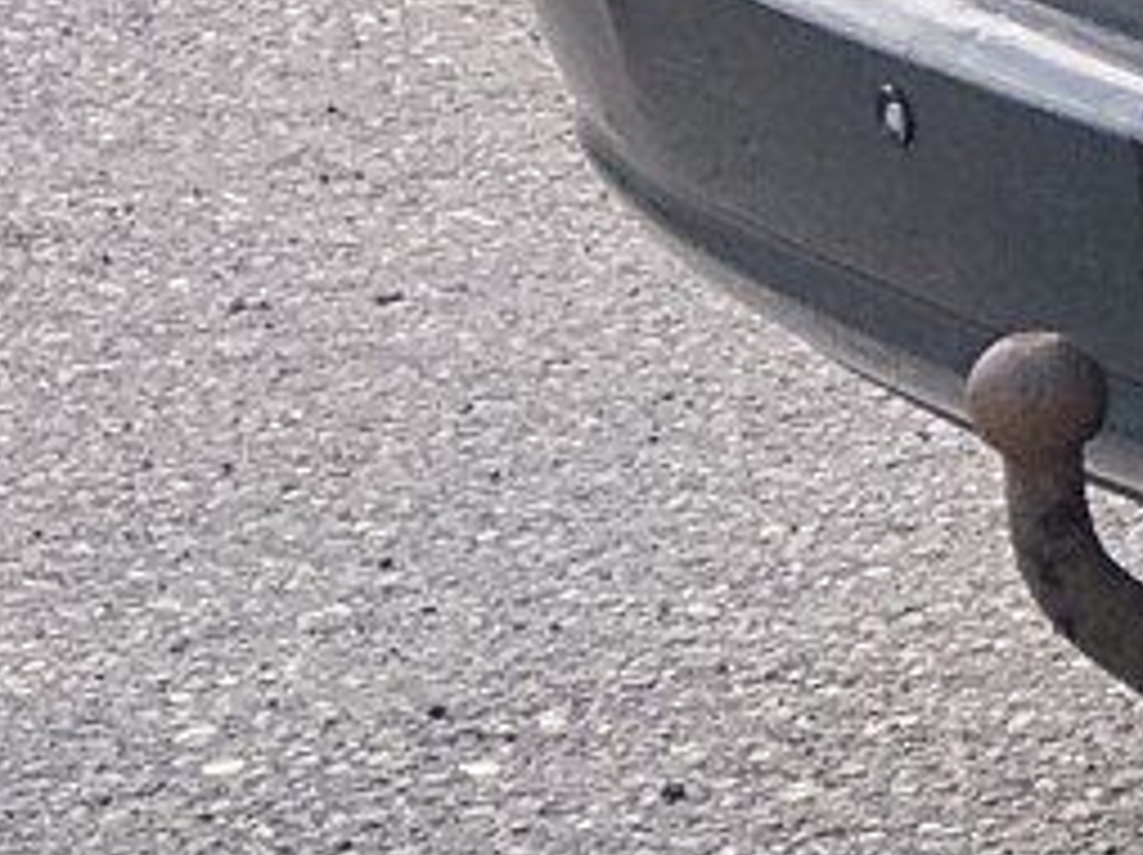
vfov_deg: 6.6
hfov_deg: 7.4
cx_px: 3902
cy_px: -74
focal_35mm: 223
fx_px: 7356
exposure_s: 1/731
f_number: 1.8
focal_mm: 4.22
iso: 50
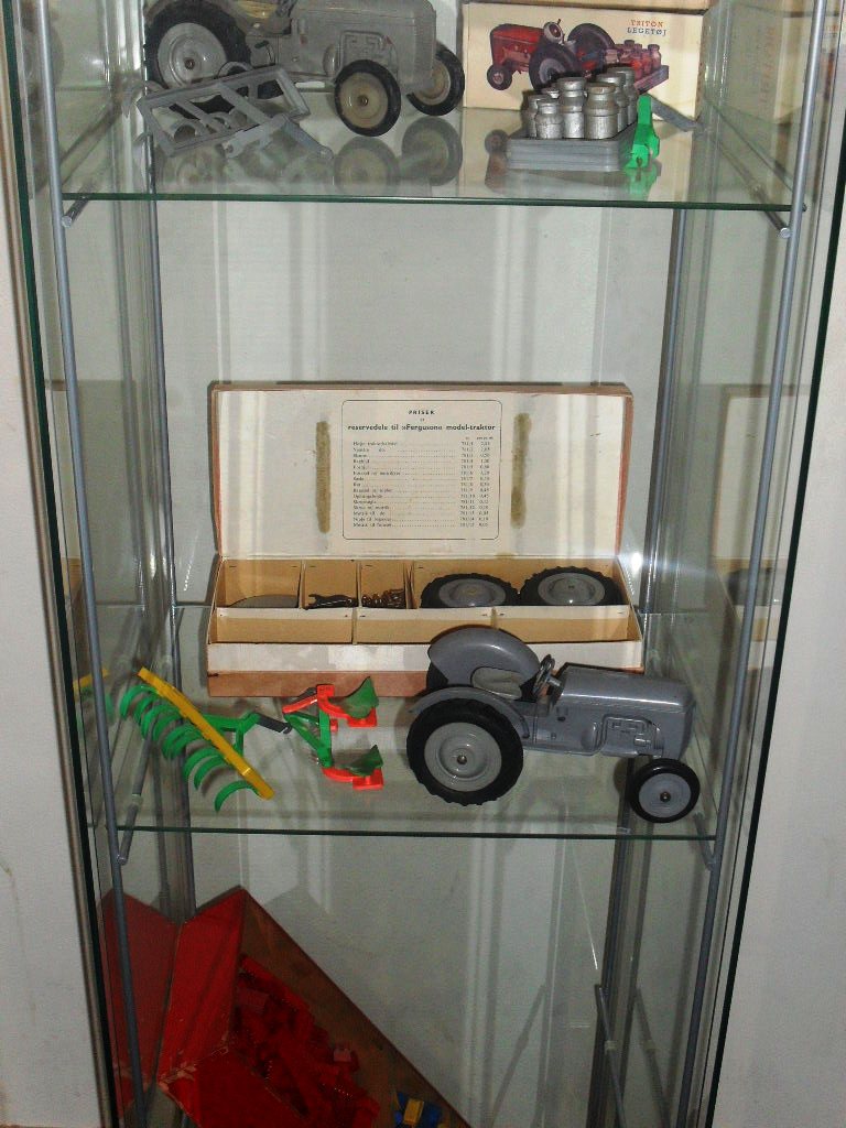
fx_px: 1597
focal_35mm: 49
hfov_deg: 29.7
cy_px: 564
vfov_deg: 38.9
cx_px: 423
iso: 200
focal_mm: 8.7
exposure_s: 1/45
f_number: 3.9
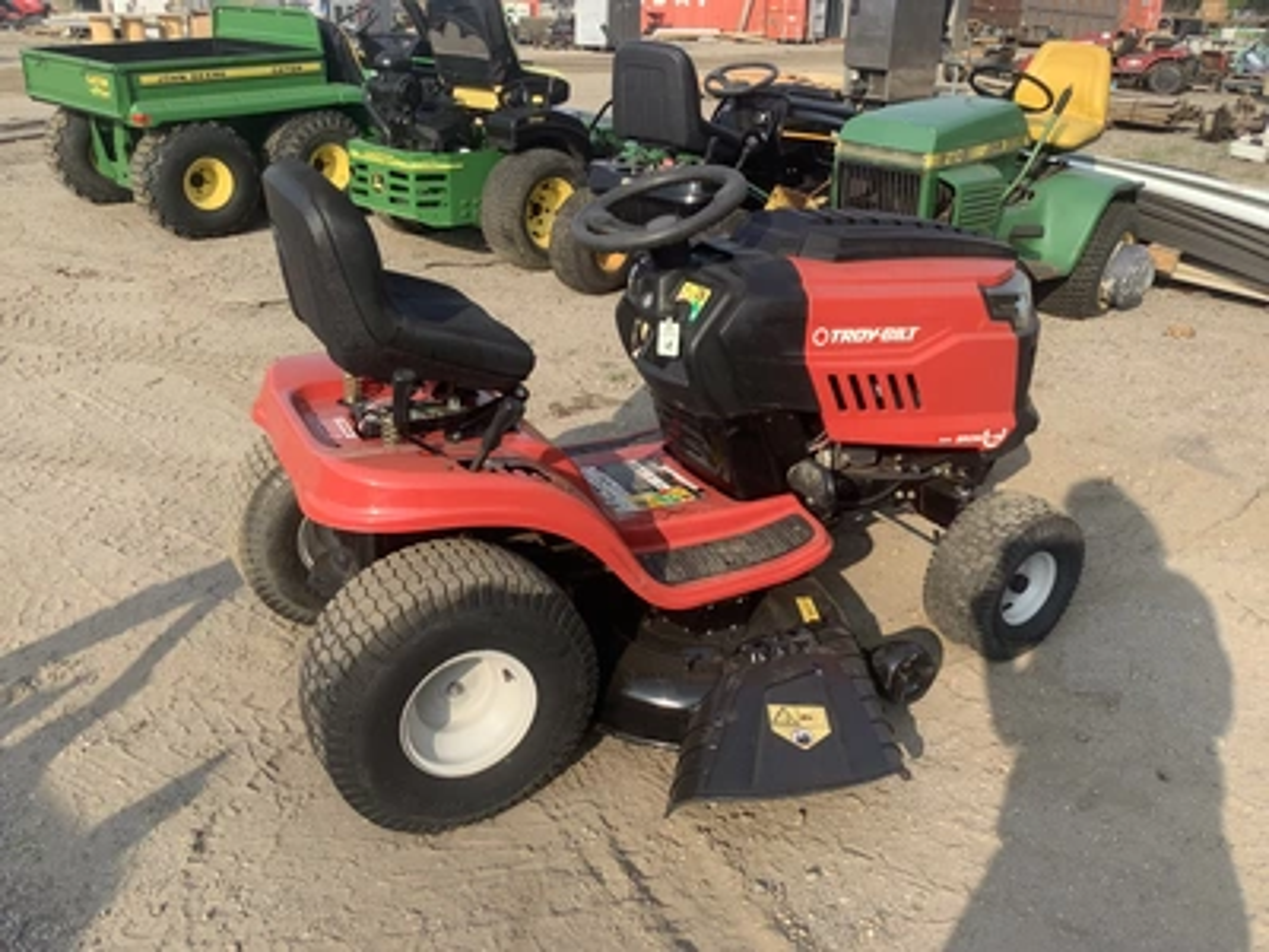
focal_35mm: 31
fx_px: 1136
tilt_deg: -21.0
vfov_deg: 45.4
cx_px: 634
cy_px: 476
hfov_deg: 58.4
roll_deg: +0.8
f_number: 2.4
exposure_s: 1/617
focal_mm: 3.3
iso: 25
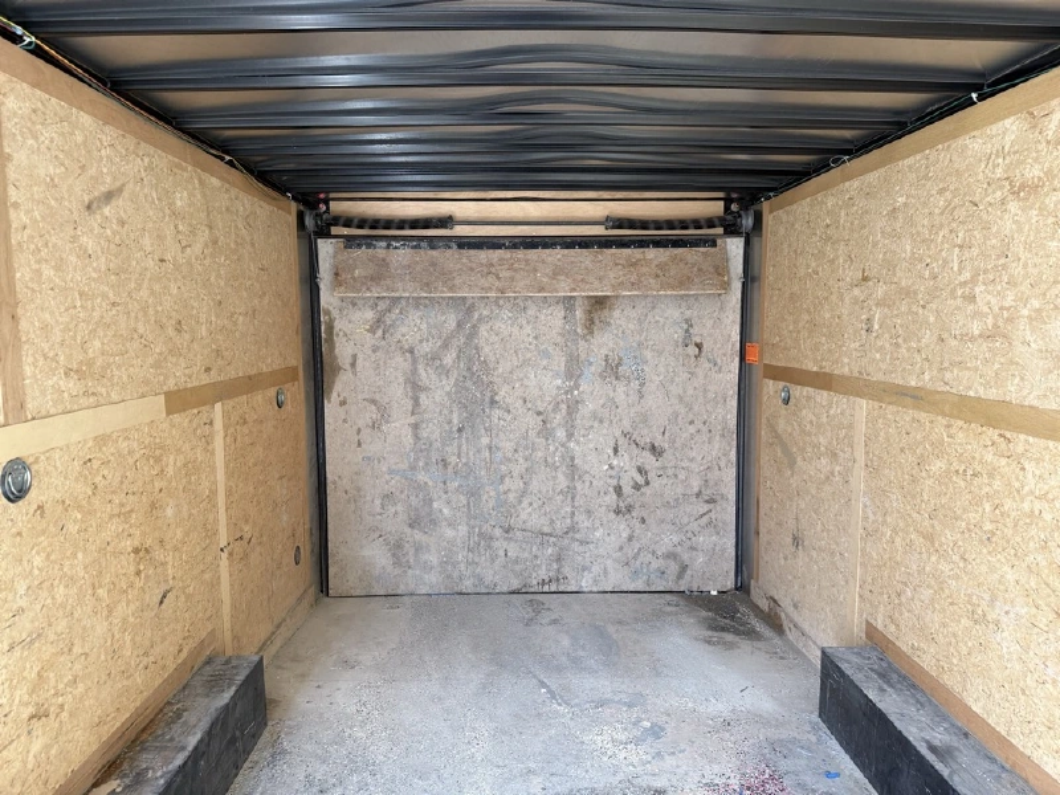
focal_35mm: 24
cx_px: 530
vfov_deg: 56.8
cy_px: 398
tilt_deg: -7.4
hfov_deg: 71.6
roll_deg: -0.1
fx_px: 735
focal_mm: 6.76
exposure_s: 1/63
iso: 200
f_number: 1.78
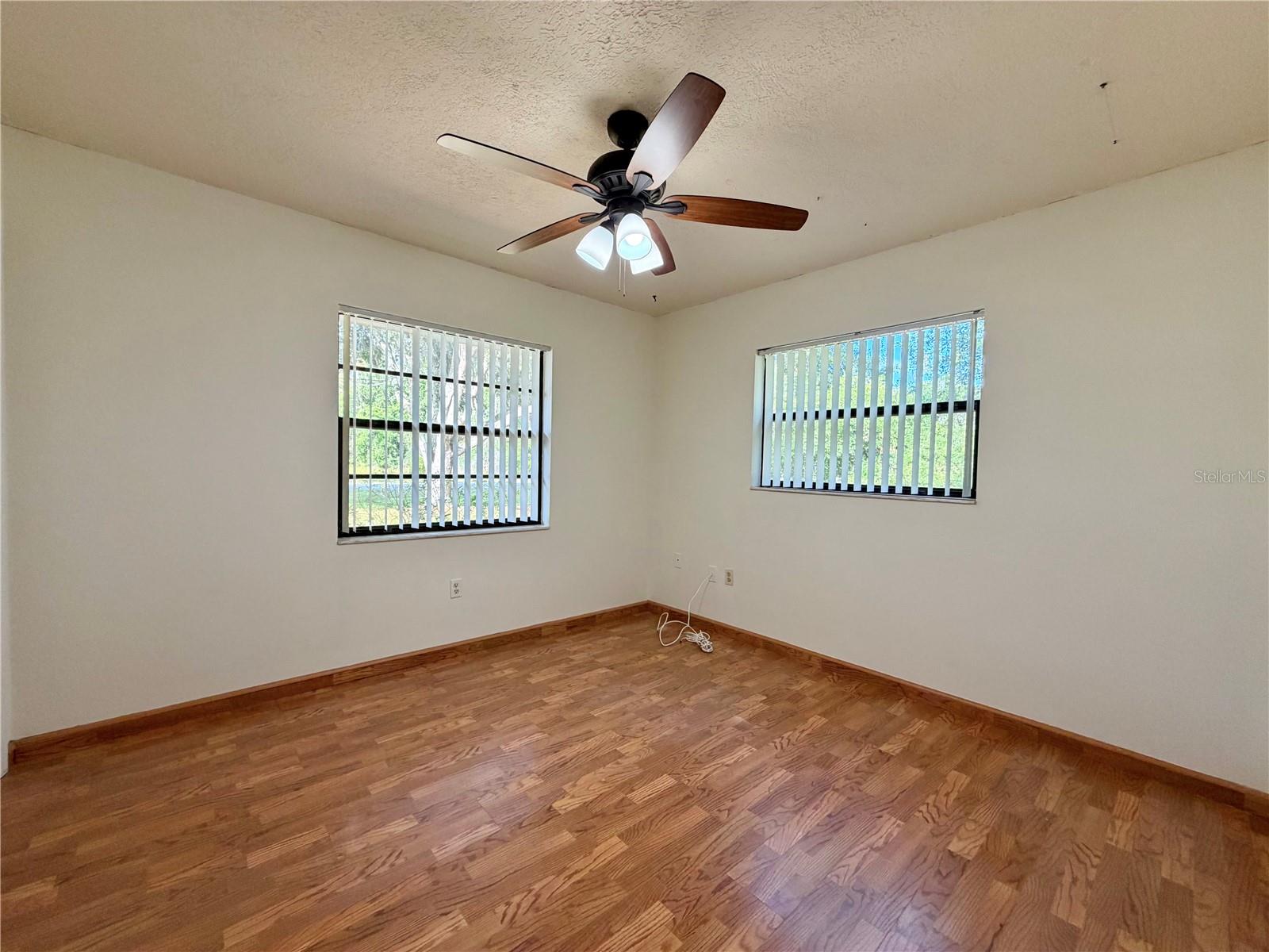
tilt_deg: -1.7
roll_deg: -1.8
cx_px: 634
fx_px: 513
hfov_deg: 102.1
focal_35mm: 14
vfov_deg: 85.7
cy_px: 476
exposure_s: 1/121
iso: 200
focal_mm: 2.22
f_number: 2.2
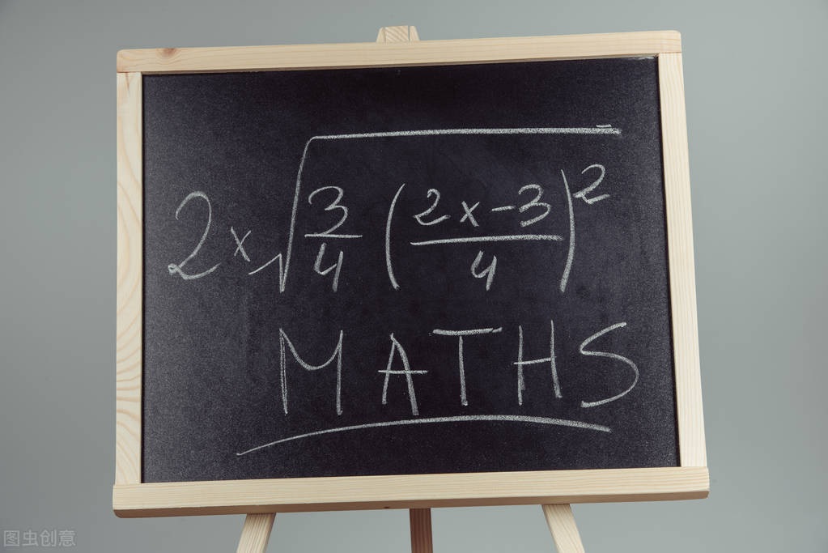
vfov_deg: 11.4
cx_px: 414
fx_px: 2761
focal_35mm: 120
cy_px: 276
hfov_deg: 17.1
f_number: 14
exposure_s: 1/500
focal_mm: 120
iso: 50
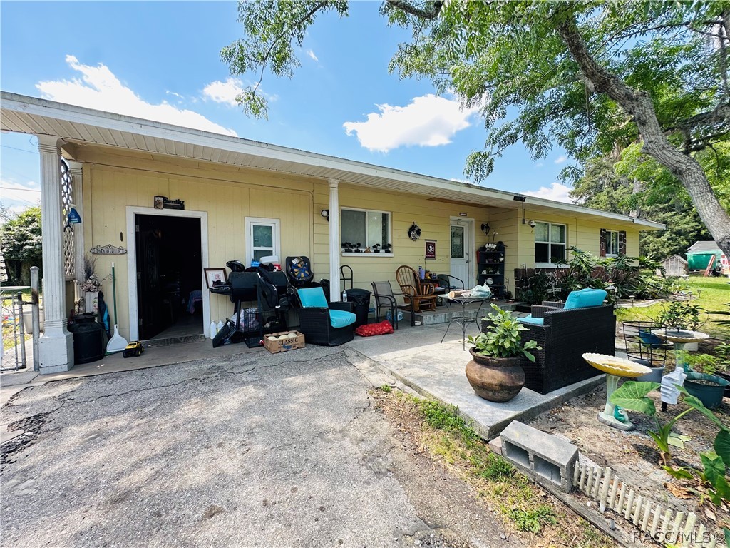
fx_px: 295
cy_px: 274
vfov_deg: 85.7
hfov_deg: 102.1
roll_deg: +0.8
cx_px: 365
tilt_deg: +0.5
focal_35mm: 14
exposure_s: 1/264
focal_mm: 2.22
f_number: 2.2
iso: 40
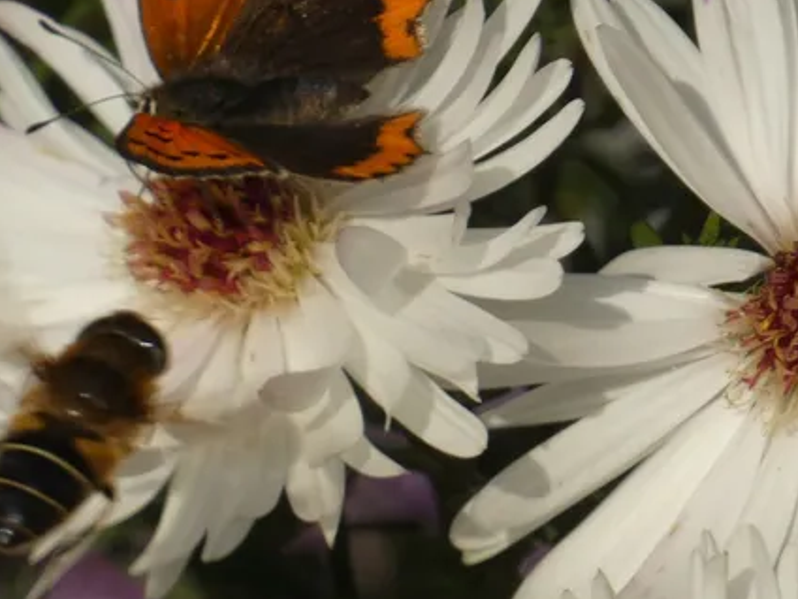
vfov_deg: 1.6
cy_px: 173
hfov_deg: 2.1
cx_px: 399
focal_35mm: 939
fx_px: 21647
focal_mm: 111.5
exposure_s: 1/320
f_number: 5.6
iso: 80
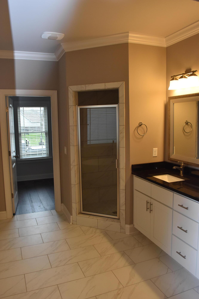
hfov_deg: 47.9
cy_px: 150
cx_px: 100
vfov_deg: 67.4
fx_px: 224
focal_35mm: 27
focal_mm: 18
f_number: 5.6
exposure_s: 1/125
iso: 800
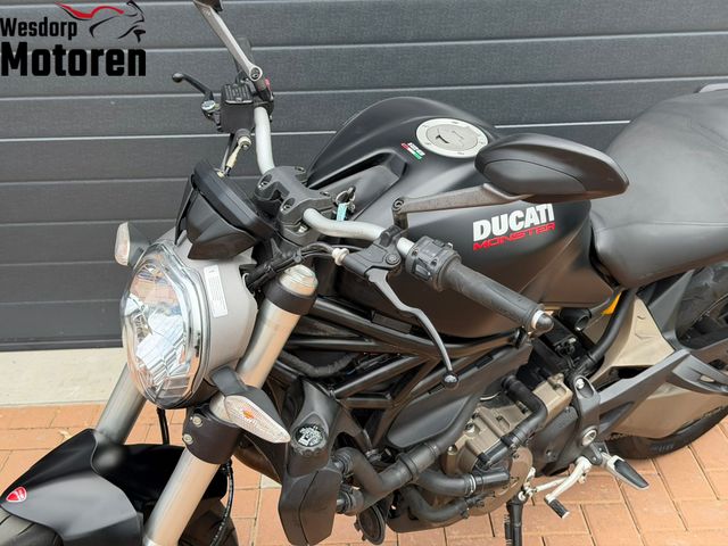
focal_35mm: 48
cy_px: 273
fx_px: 1009
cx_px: 364
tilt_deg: -24.1
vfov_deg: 30.3
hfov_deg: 39.7
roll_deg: +2.2
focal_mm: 6.76
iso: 100
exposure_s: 1/1085
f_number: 1.78
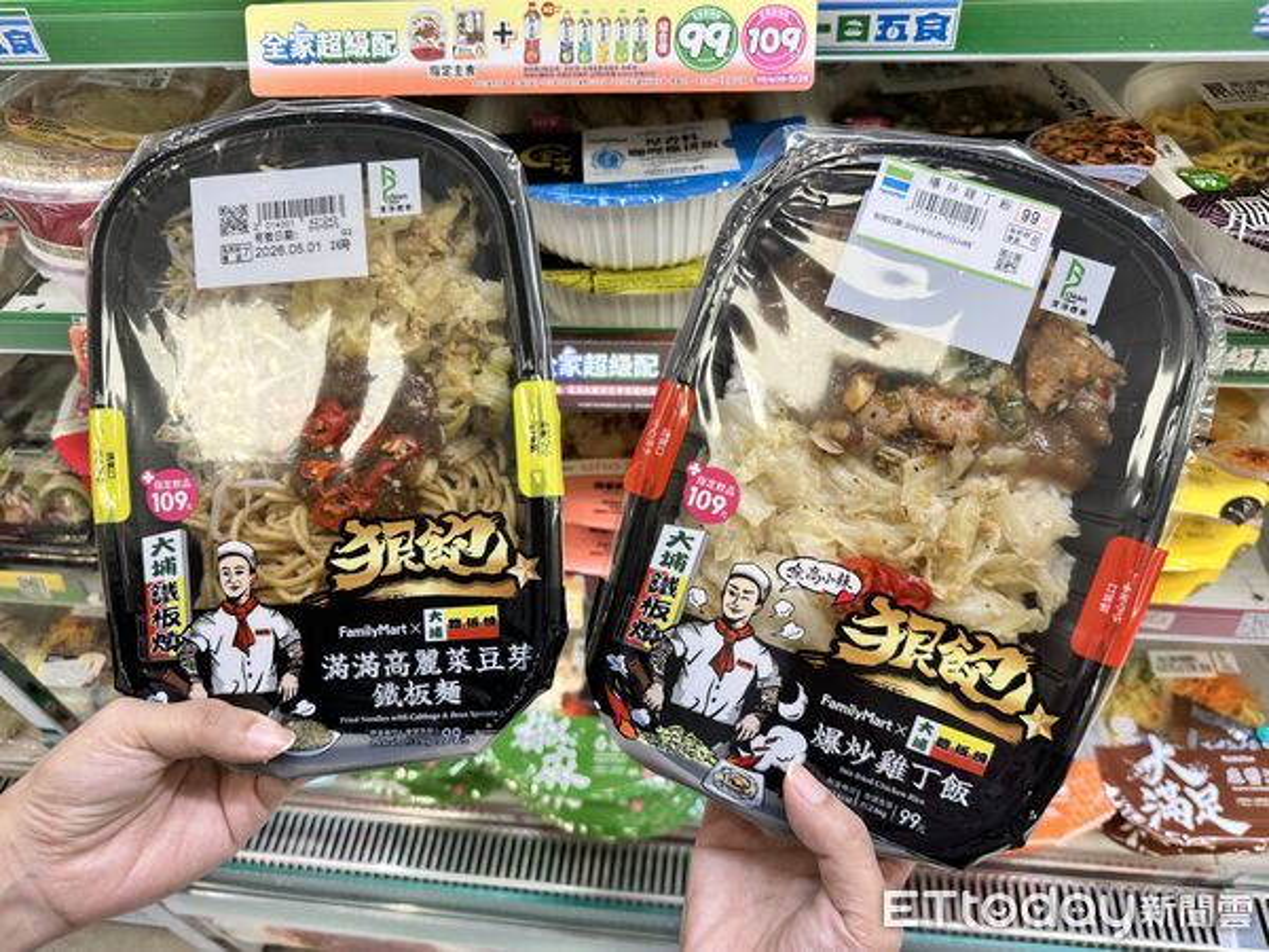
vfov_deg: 56.8
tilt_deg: -48.3
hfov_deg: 71.6
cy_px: 476
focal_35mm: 24
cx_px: 634
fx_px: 880
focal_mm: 6.86
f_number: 1.78
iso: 64
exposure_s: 1/120
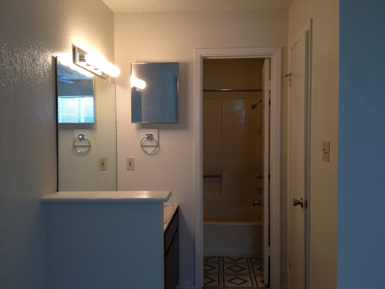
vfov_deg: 40.7
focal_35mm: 35
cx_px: 192
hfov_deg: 52.6
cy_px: 144
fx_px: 389
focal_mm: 4.28
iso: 50
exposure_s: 1/24
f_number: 2.4
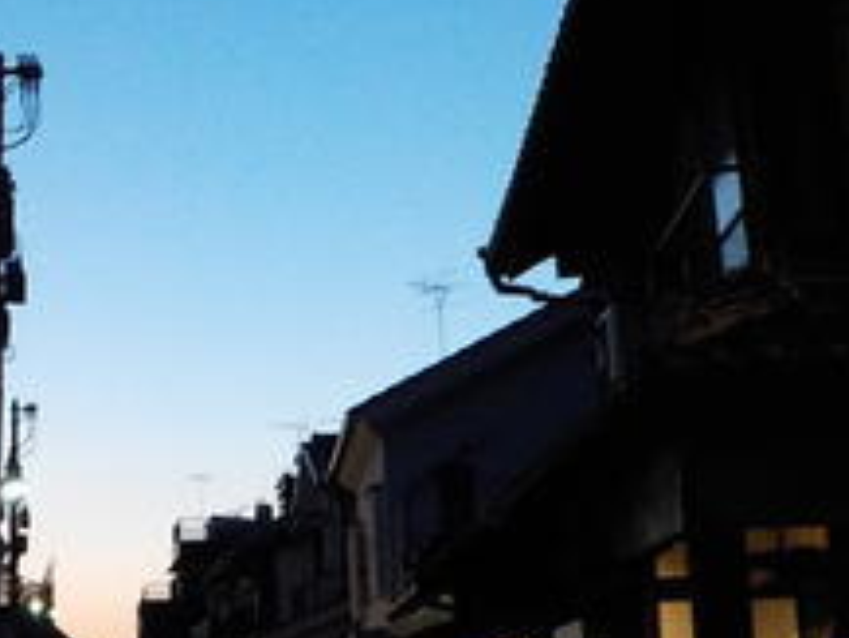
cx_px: 125
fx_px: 2037
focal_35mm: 83
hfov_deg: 23.1
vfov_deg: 17.8
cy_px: 254
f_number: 3.3
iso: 400
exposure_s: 1/15
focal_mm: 4.1
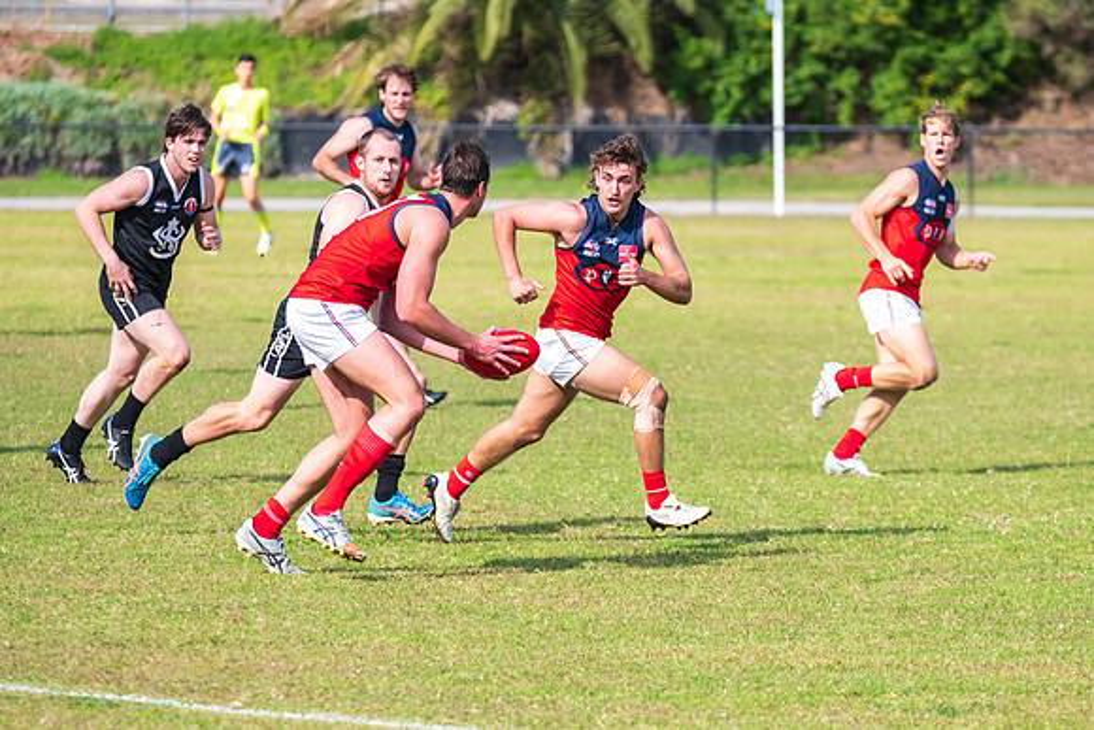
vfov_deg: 4.0
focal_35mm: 347
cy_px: 414
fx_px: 10532
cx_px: 625
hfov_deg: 5.9
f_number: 8
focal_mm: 300
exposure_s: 1/1600
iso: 800
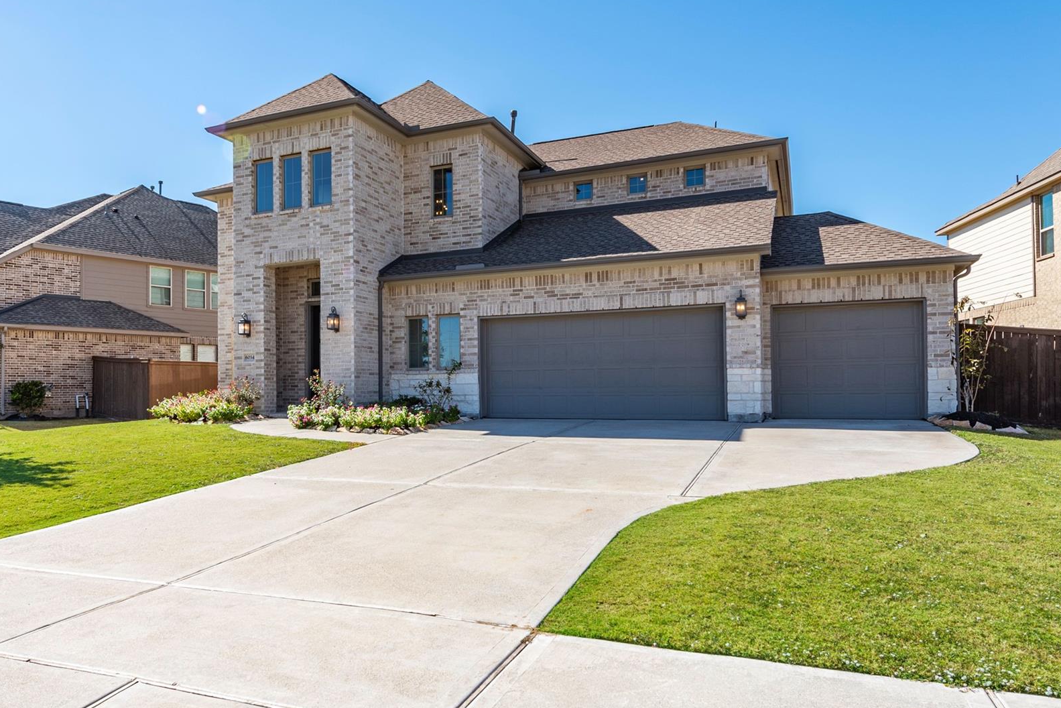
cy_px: 377
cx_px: 437
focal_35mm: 22
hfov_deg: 77.9
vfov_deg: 57.2
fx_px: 648
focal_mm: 17
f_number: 9
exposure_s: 1/160
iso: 100
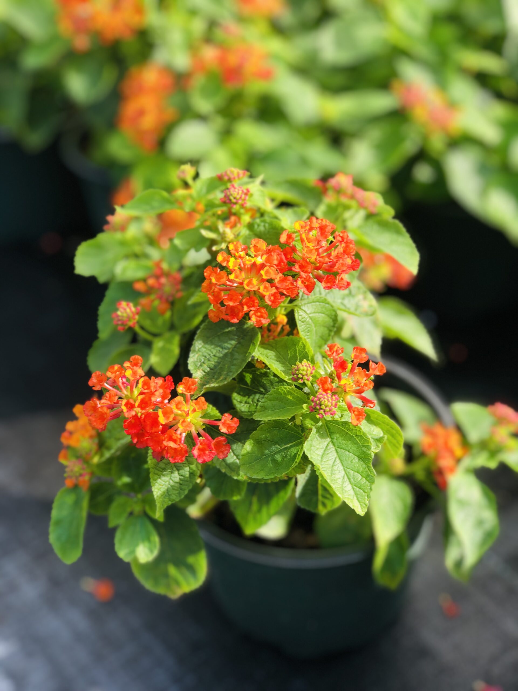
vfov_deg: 33.8
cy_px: 346
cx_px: 259
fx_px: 1137
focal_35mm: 57
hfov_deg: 25.7
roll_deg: +2.1
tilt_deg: -37.5
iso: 20
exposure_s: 1/127
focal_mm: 6.6
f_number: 2.8
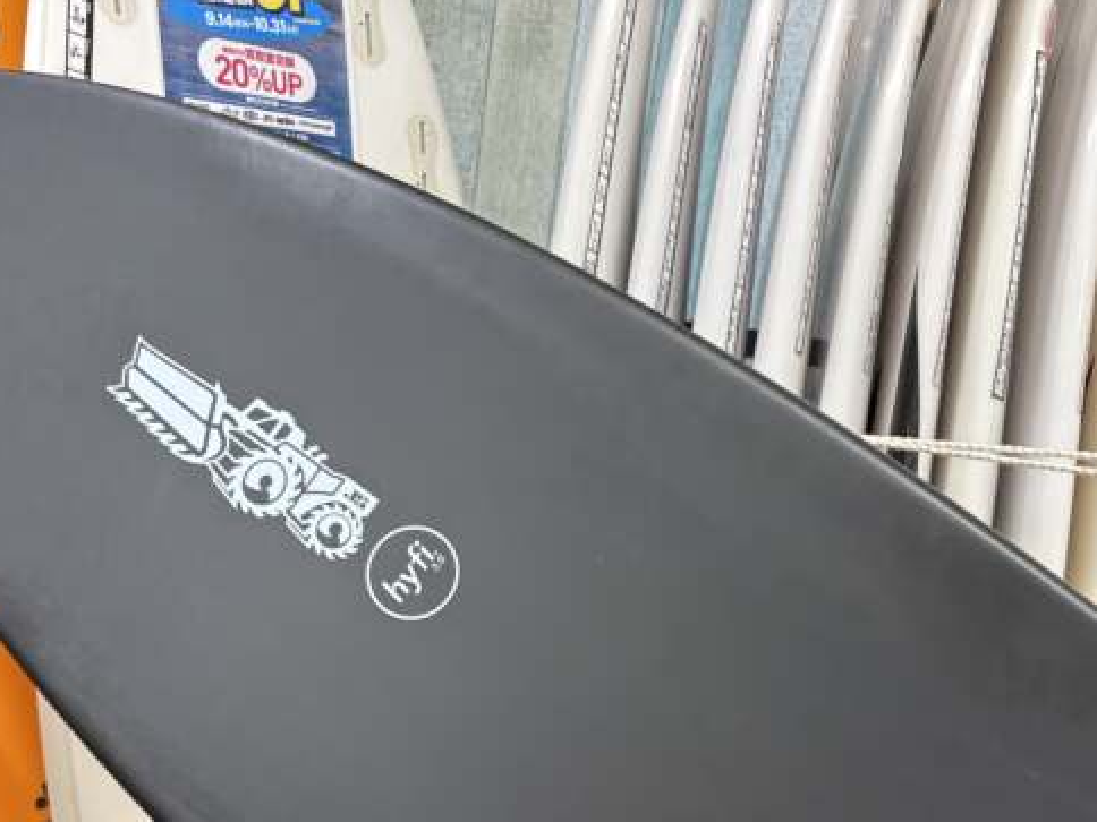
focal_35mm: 43
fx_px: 1363
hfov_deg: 43.9
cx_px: 553
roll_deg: -8.4
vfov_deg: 32.6
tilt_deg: -19.0
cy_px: 668
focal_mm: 5.96
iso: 100
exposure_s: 1/100
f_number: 1.6
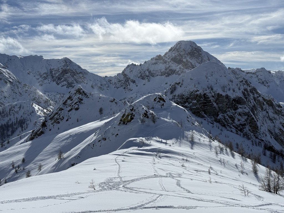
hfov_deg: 39.7
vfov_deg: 30.3
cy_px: 106
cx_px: 142
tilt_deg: -2.2
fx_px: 394
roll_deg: +0.6
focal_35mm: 48
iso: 50
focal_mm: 6.76
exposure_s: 1/16129
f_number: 1.78
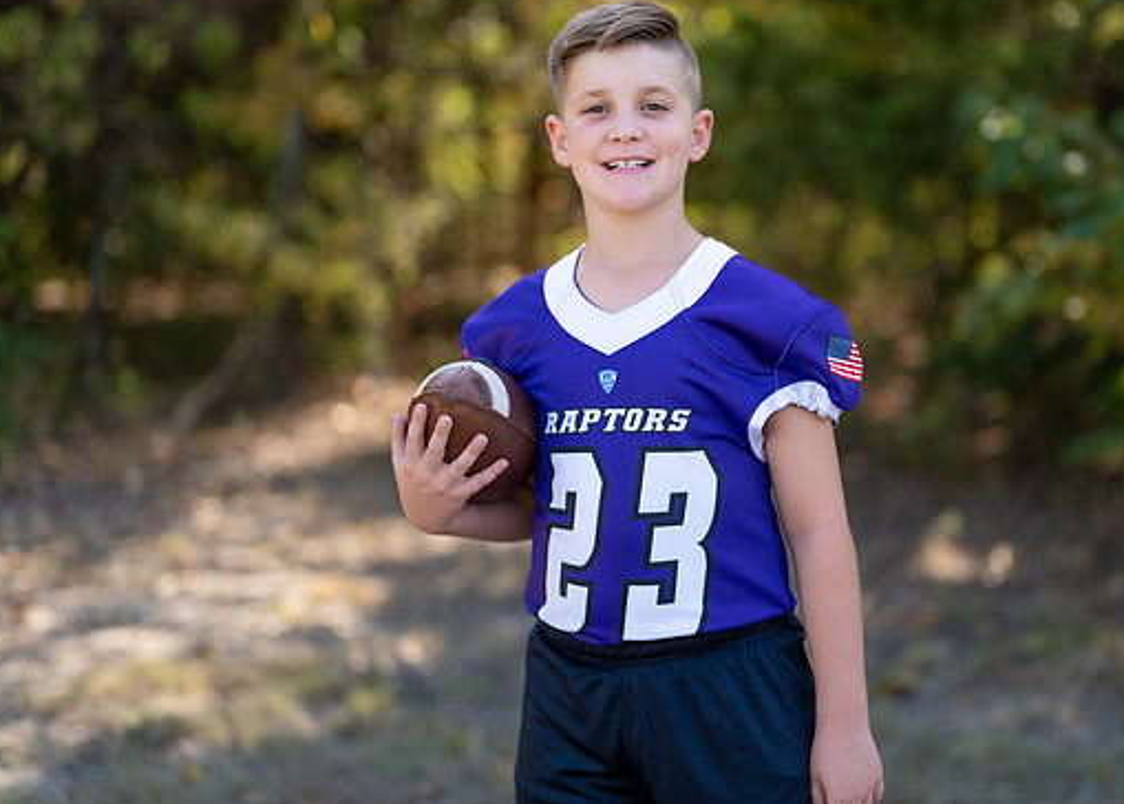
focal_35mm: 65
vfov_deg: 21.9
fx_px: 2076
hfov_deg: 30.2
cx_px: 713
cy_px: 364
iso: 100
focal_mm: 50
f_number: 1.2
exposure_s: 1/2000
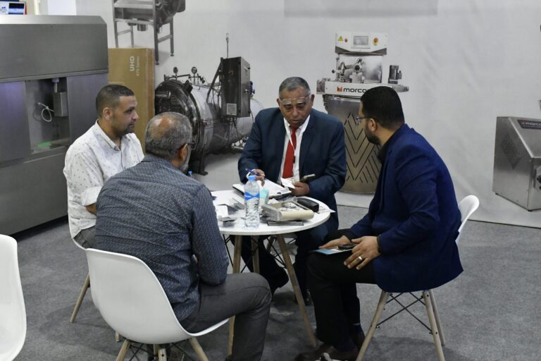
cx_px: 270
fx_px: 676
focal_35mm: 45
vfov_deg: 29.9
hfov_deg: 43.6
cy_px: 180
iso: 10000
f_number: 8
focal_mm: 30
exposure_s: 1/400
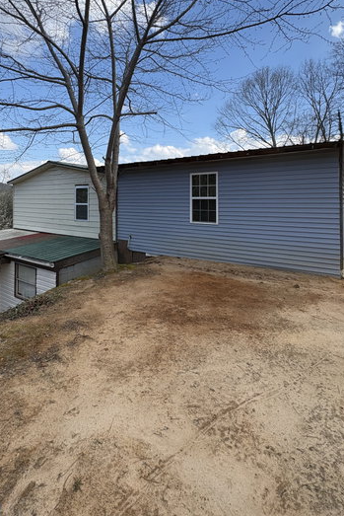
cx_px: 152
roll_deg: +0.1
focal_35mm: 19
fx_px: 272
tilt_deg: +0.8
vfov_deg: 85.5
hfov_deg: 64.4
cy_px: 199
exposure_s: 1/821
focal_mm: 2.22
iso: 40
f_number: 2.2
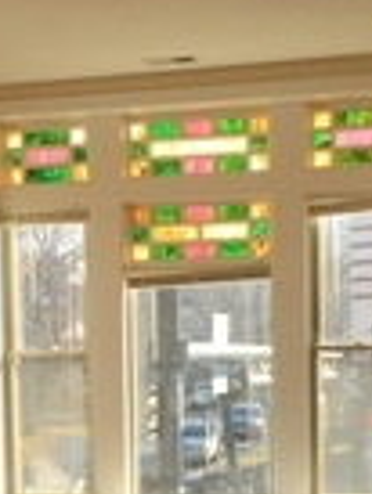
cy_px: 444
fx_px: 1516
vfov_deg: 18.2
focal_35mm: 106
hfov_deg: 13.8
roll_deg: +1.5
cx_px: 9
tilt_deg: -4.4
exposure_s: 1/359
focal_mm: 4.15
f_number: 2.2
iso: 32
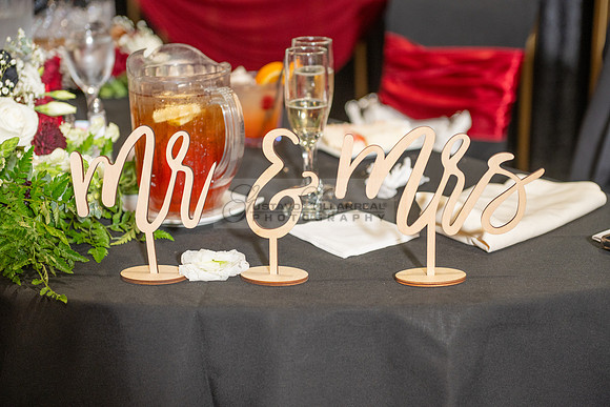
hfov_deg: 28.8
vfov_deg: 19.5
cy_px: 204
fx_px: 1186
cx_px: 305
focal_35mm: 70
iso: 800
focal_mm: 70
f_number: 3.5
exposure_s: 1/125
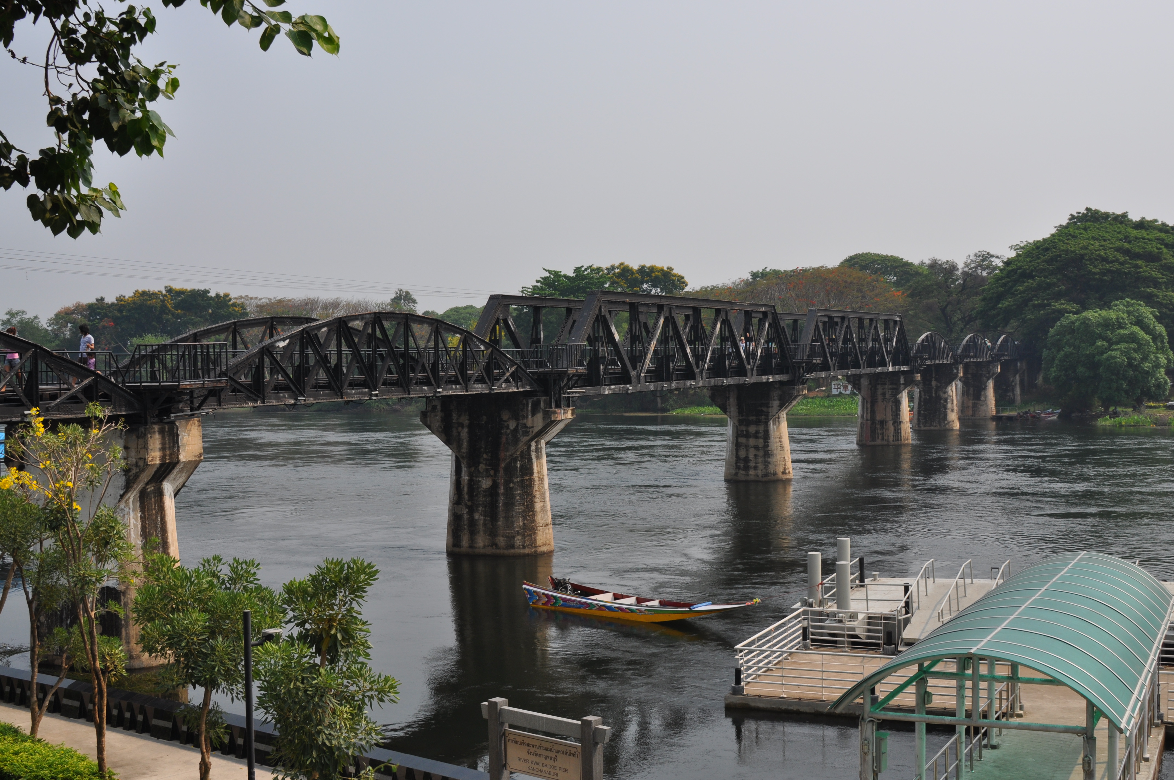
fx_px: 1368
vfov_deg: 31.8
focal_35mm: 42
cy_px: 390
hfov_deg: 46.4
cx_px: 587
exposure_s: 1/400
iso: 200
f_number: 10
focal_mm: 28
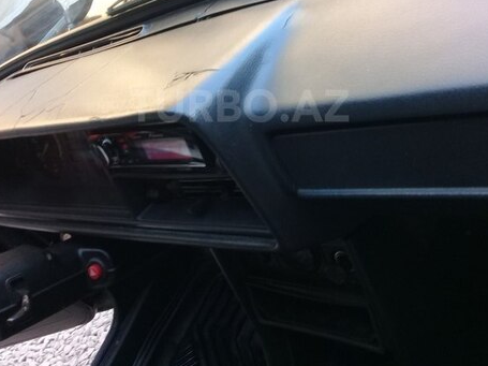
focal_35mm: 45
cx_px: 239
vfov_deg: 31.8
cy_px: 106
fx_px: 634
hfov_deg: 42.1
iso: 50
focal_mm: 3.3
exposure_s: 1/33
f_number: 2.2
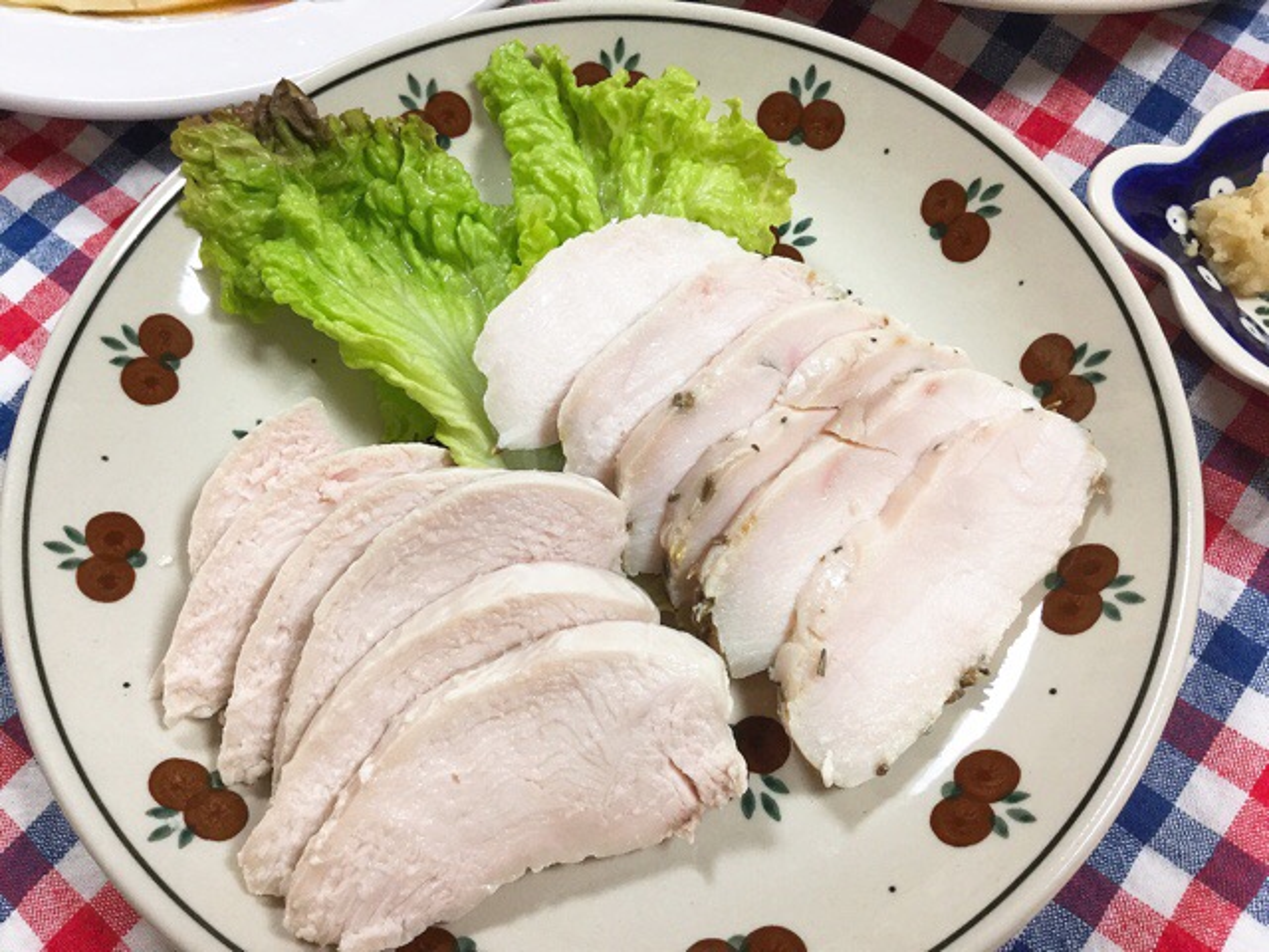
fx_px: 1136
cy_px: 476
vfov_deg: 45.4
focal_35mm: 31
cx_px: 634
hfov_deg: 58.4
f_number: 2.4
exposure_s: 1/30
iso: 64
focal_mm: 3.3
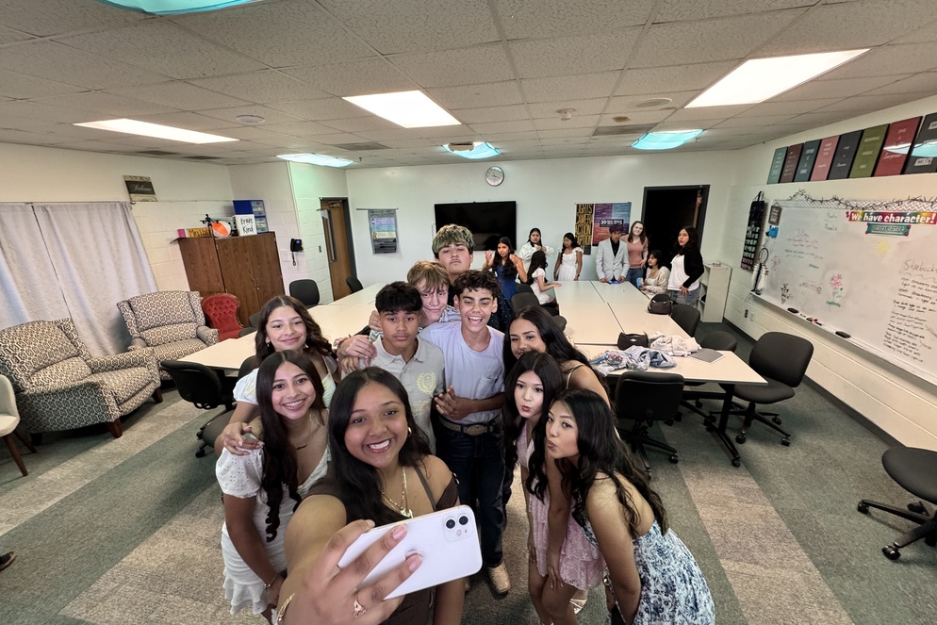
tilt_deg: -17.0
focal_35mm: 15
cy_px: 322
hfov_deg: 100.4
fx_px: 390
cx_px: 469
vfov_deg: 77.3
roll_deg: +1.4
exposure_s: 1/60
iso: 250
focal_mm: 2.22
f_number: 2.2
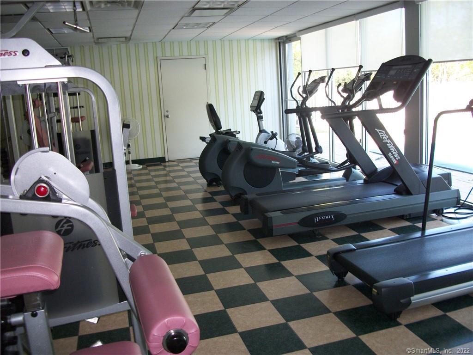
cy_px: 178
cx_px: 236
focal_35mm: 32
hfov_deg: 56.8
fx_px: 437
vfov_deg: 44.2
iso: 160
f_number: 2.9
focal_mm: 5.7
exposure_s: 1/100
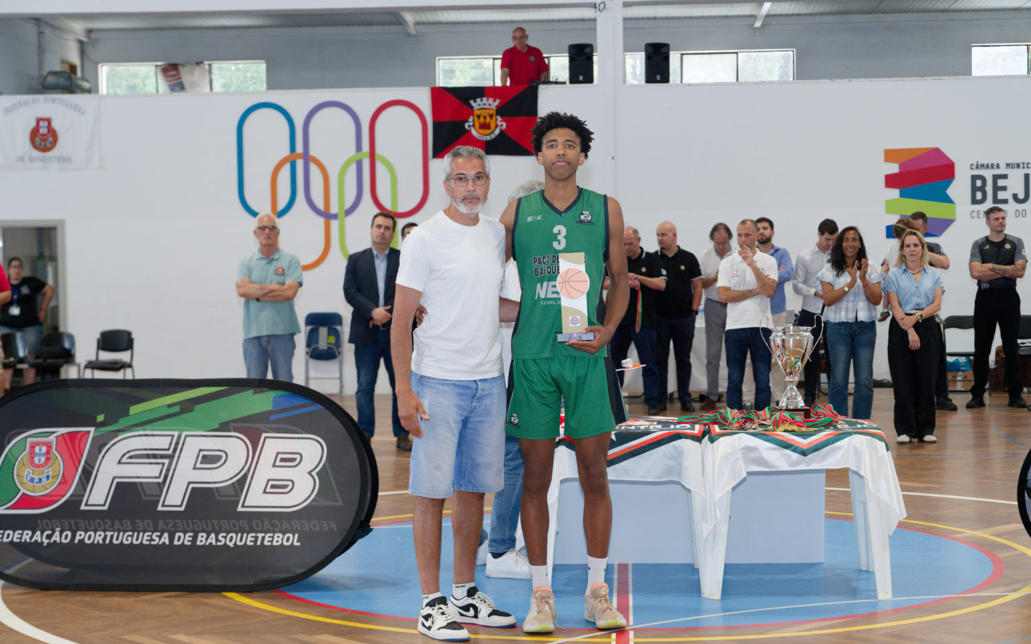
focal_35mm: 67
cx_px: 519
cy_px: 347
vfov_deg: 19.4
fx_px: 1882
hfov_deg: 30.6
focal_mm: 65
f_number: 5
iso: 1000
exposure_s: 1/250
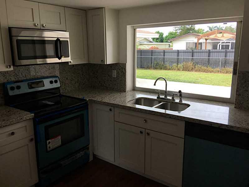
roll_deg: +0.1
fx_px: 209
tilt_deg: -12.0
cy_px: 94
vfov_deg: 48.2
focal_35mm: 29
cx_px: 124
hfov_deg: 61.7
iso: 32
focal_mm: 4.15
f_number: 2.2
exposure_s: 1/271
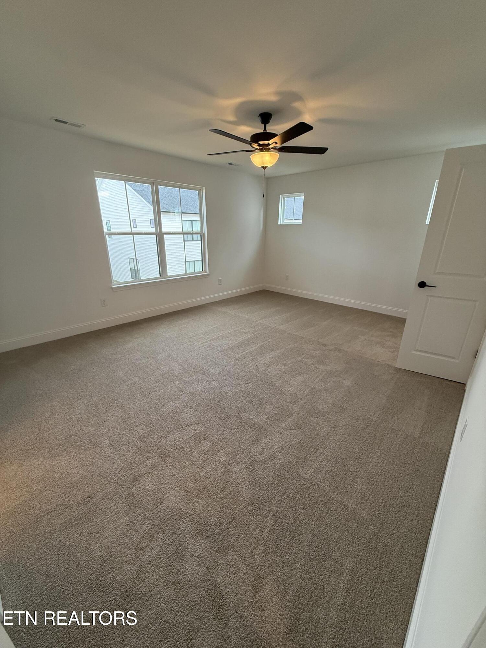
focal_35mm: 14
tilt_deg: -20.1
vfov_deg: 102.1
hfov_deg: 85.7
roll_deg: -0.9
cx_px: 243
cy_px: 324
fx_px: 262
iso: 160
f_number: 2.2
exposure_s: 1/120
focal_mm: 2.22
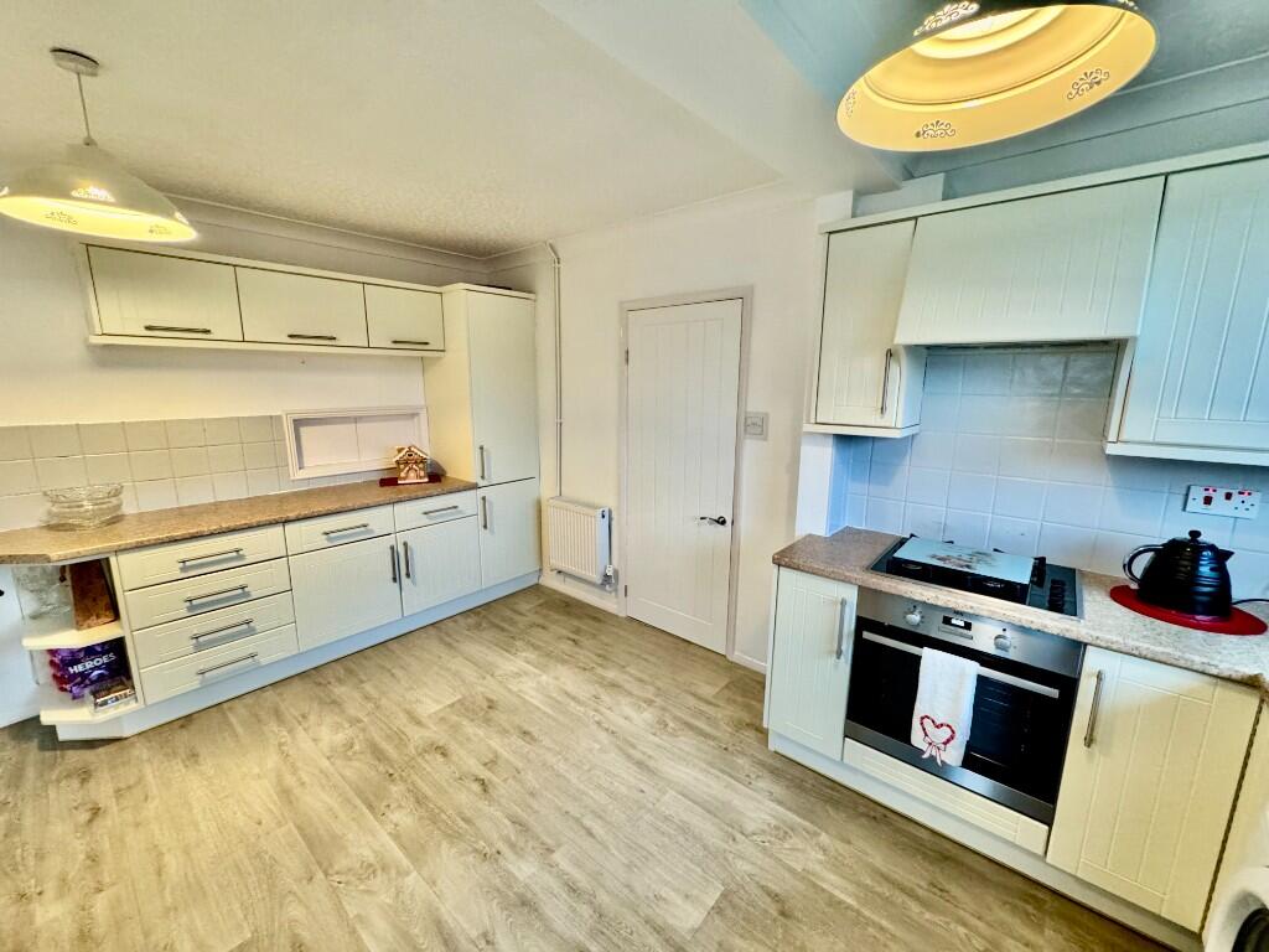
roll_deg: +0.0
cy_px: 476
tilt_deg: -10.7
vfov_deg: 85.7
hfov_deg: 102.1
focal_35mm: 14
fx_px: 513
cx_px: 634
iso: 400
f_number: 2.2
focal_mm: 2.22
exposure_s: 1/50
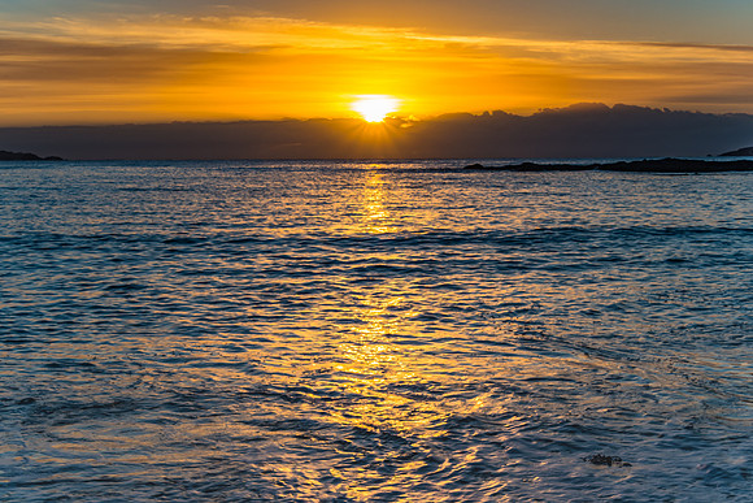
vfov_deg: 22.3
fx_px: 1277
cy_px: 255
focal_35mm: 61
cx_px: 386
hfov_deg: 32.8
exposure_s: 1/20
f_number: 18
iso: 50
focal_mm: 38
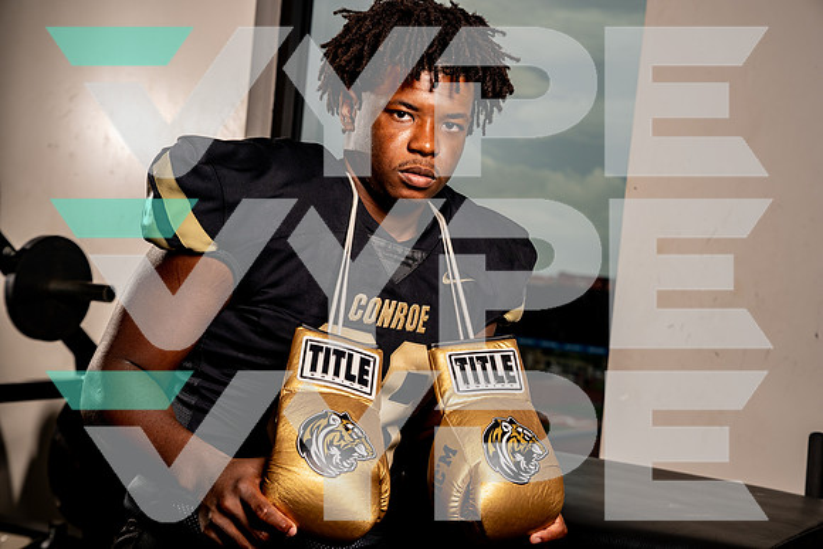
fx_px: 1395
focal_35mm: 61
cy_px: 274
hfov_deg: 32.9
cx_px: 412
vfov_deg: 22.3
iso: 100
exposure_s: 1/320
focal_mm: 61
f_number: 5.6
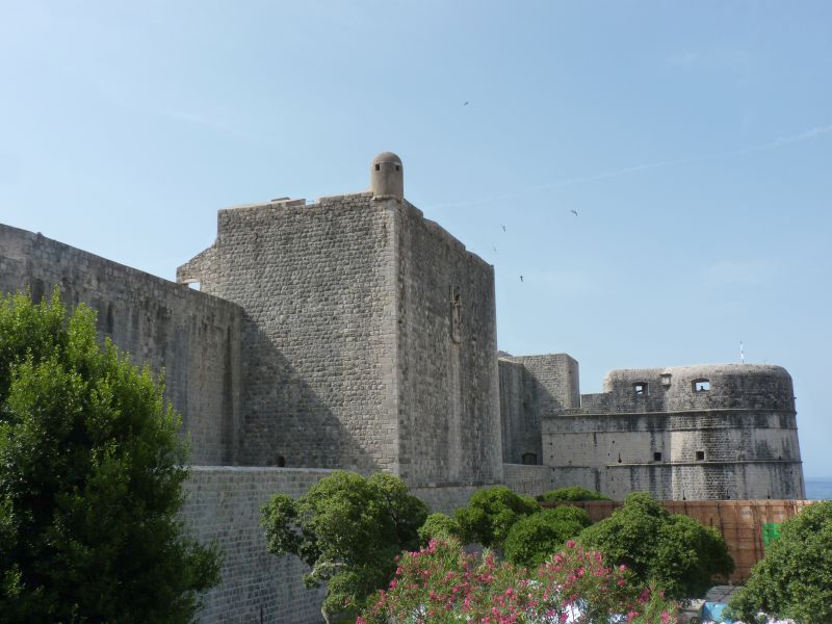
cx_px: 416
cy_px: 312
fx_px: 841
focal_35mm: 35
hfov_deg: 52.6
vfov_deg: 40.7
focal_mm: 6.2
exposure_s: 1/320
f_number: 5.6
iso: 125
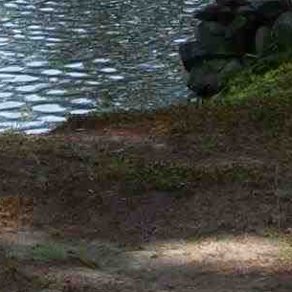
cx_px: -74
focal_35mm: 267
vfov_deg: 6.5
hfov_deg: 6.5
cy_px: -124
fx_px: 2548
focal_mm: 7.6
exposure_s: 1/316
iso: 80
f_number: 3
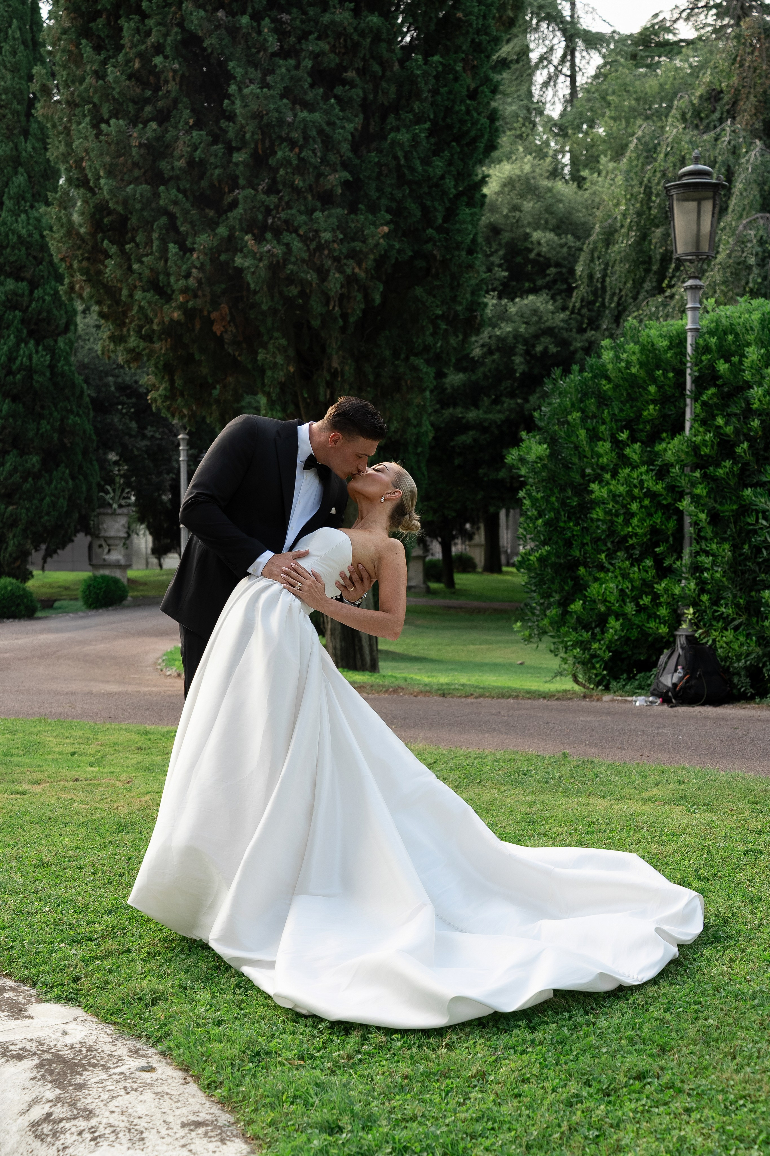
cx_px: 385
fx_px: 1572
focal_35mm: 49
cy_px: 578
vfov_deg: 40.3
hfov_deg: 27.5
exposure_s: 1/500
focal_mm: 49
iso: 500
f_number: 5
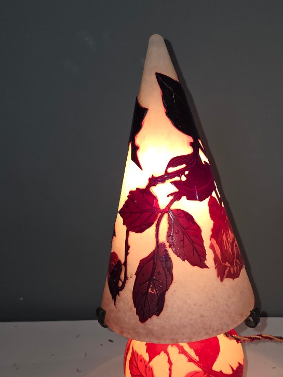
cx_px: 191
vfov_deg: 48.2
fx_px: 414
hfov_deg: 37.3
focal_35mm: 38
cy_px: 249
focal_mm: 5.4
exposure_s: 1/100
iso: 25
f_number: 1.8
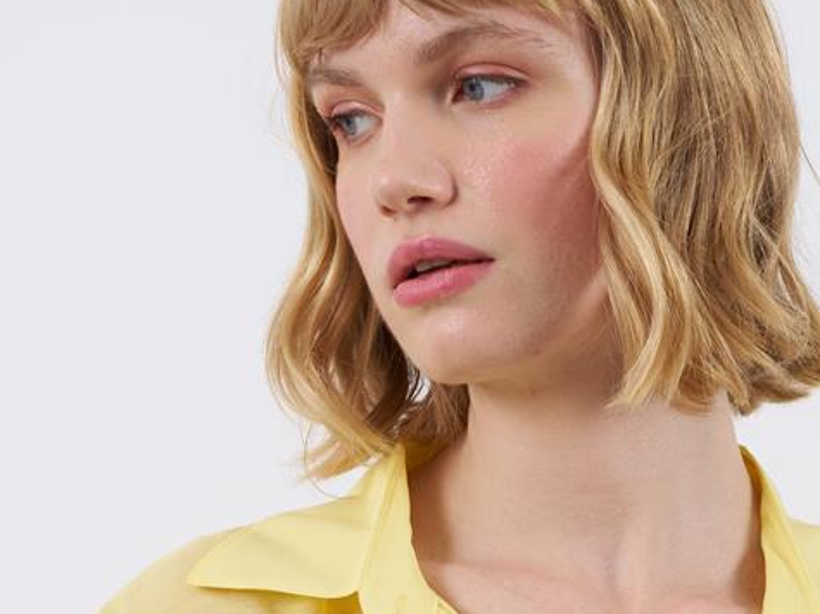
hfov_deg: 7.8
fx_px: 6039
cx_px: 615
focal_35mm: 255
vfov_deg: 5.7
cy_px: 1119
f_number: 7.1
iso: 125
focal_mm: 70
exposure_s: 1/160
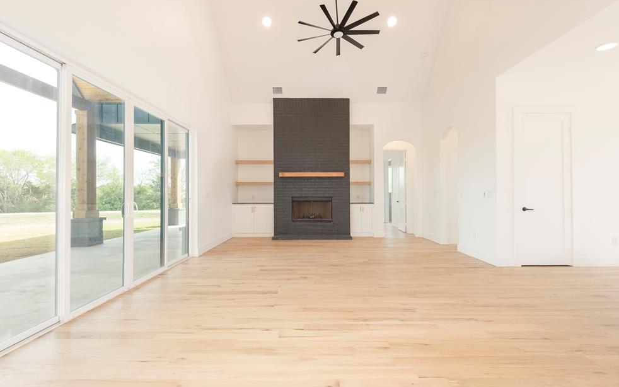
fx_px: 287
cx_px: 313
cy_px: 191
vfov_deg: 68.0
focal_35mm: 17
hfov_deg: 94.4
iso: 100
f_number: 7.1
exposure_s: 1/13
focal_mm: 16
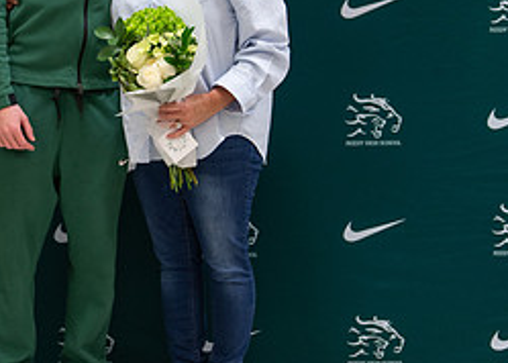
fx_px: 1818
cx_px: 107
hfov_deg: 15.8
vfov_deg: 11.3
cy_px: 52
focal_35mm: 126
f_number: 1.2
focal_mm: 50
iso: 640
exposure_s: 1/320
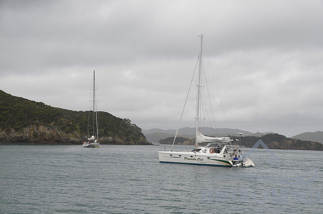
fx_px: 470
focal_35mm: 52
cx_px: 162
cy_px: 107
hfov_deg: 37.9
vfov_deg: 25.6
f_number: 8
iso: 100
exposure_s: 1/250
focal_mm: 35
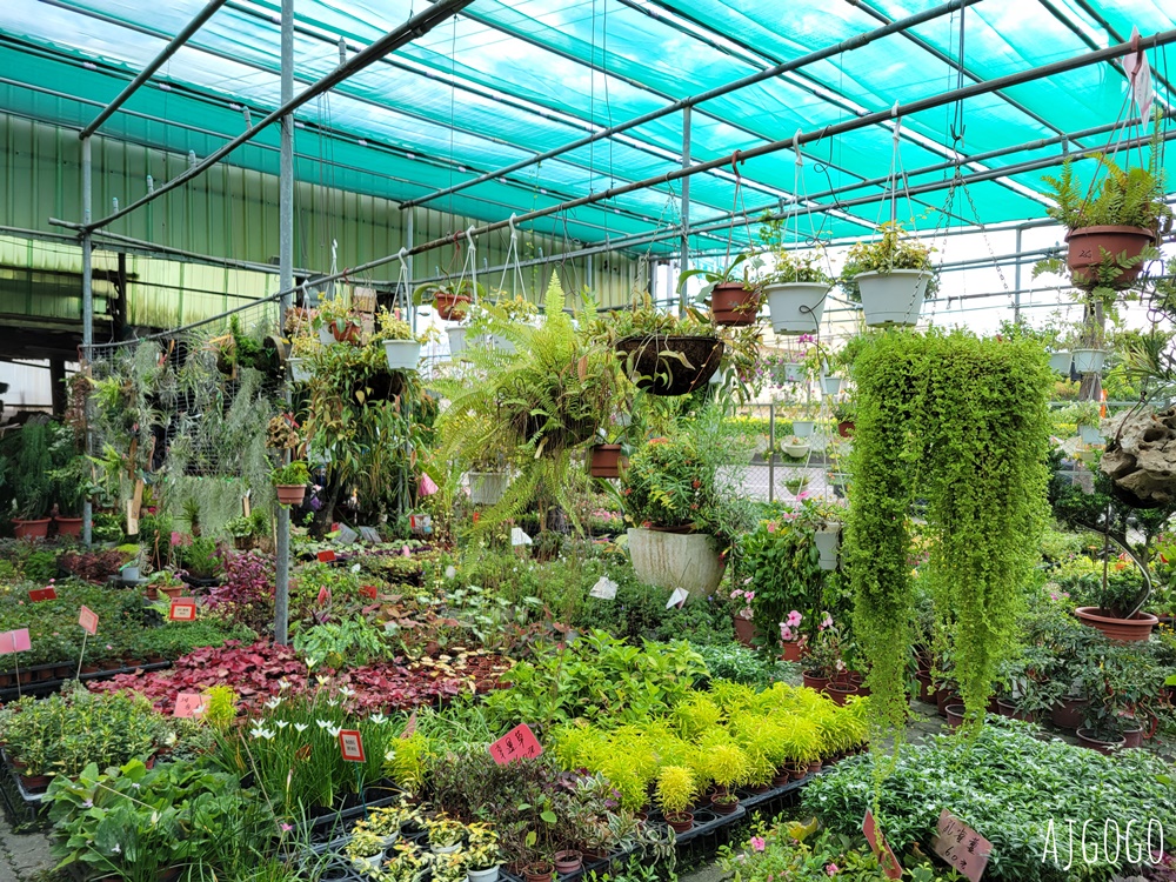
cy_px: 441
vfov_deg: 53.1
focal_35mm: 26
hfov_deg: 67.3
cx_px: 588
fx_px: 883
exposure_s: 1/648
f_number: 1.8
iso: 40
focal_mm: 5.4
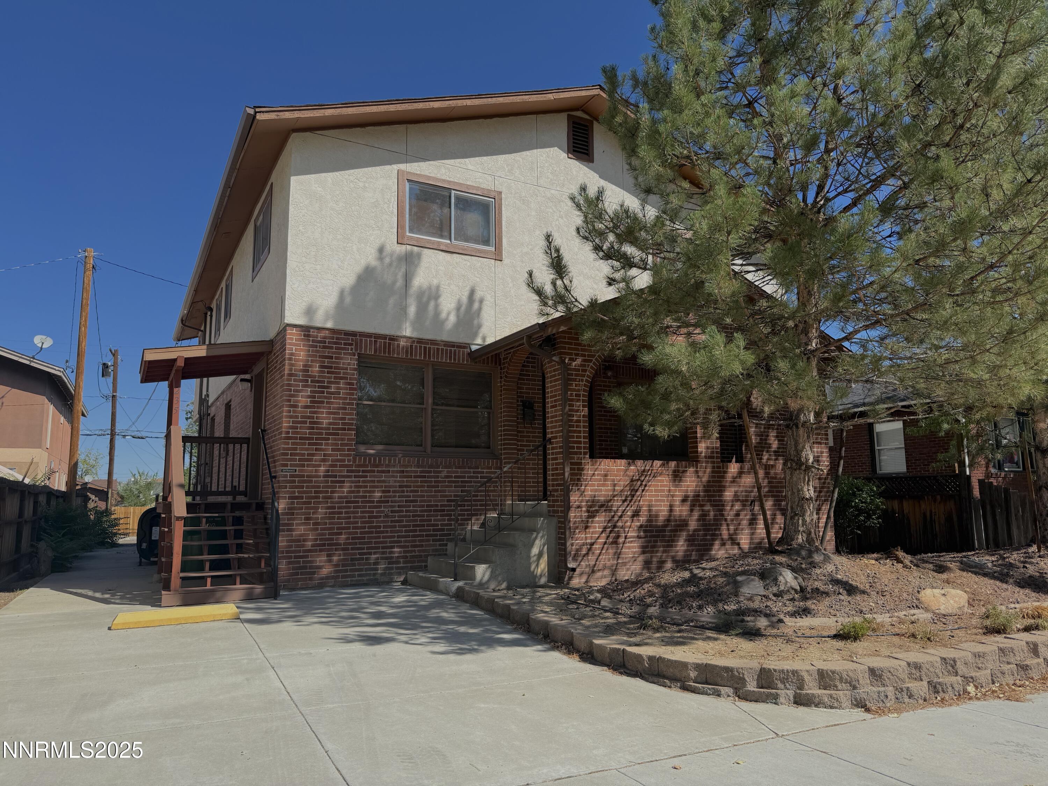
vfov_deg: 56.8
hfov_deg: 71.6
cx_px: 524
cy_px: 393
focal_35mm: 24
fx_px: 727
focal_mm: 6.76
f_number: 1.78
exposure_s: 1/3759
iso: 80
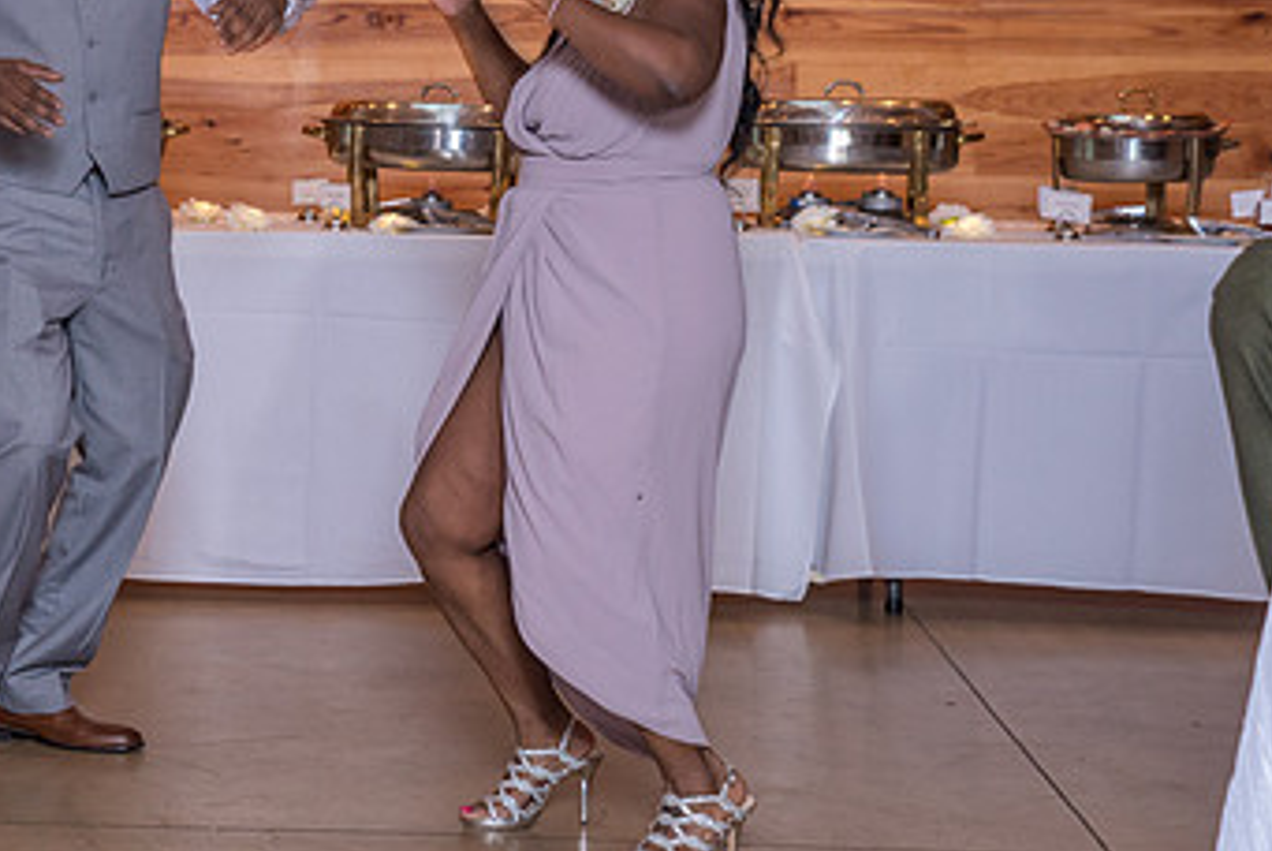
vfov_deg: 11.4
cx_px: 86
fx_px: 4243
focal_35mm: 120
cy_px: 182
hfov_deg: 16.8
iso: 2000
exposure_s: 1/100
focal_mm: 58
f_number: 4
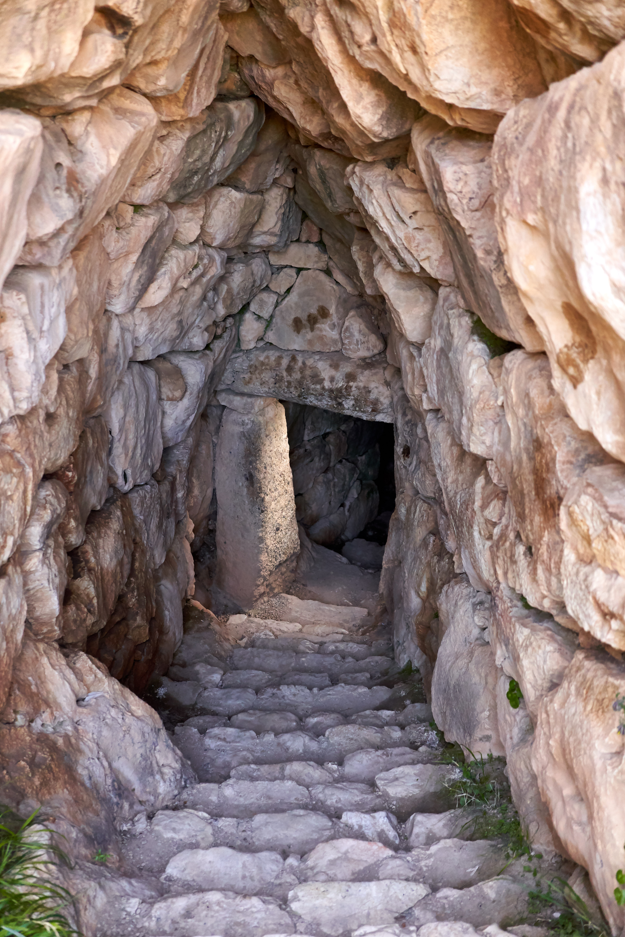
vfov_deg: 51.9
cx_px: 323
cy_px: 475
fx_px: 963
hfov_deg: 35.9
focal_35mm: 37
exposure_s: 1/1000
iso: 800
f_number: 2.8
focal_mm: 35
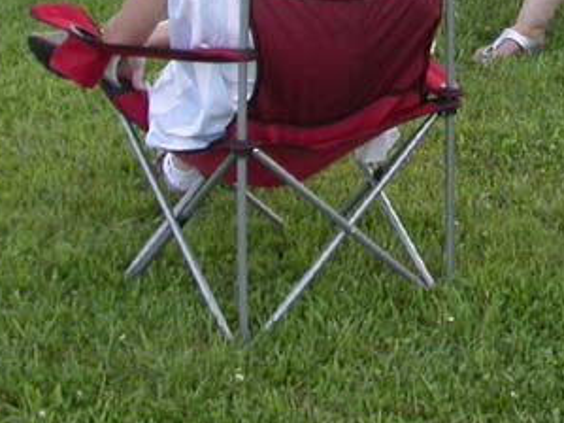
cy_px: -162
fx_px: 2117
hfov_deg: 14.9
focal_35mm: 130
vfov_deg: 11.1
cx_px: 545
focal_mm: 7.85
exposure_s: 1/223
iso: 100
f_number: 2.6
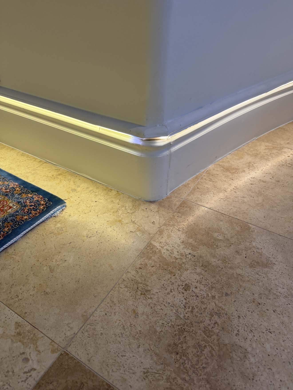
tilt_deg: -39.6
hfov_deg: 56.8
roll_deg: -2.4
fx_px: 271
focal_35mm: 24
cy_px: 195
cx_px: 146
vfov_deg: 71.6
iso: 200
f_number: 1.78
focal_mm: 6.76
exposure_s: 1/120
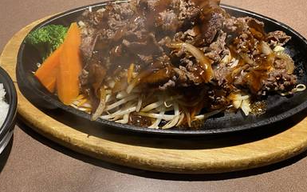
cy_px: 92
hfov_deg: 46.2
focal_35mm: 42
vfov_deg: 30.5
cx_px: 93
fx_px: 351
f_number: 1.8
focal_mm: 4.25
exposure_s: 1/60
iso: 100
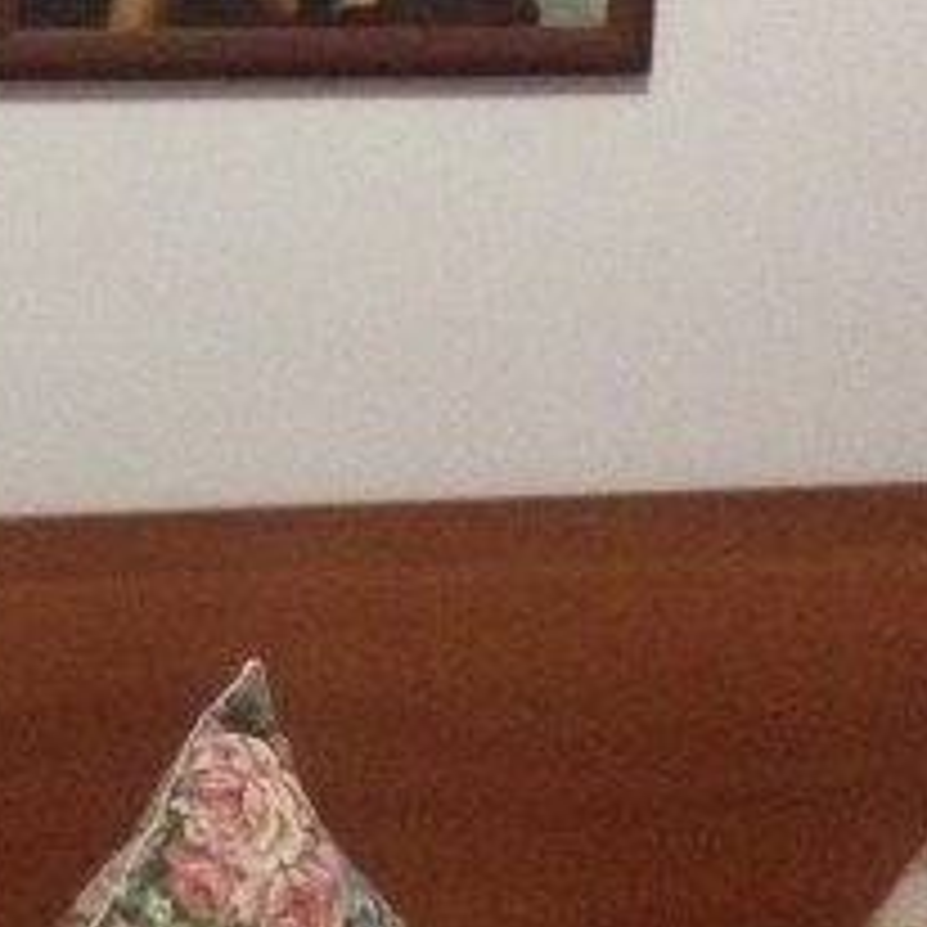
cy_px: 284
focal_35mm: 154
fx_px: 4666
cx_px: -68
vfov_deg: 11.3
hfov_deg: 11.2
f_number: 2.4
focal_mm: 4.28
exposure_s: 1/15
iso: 640
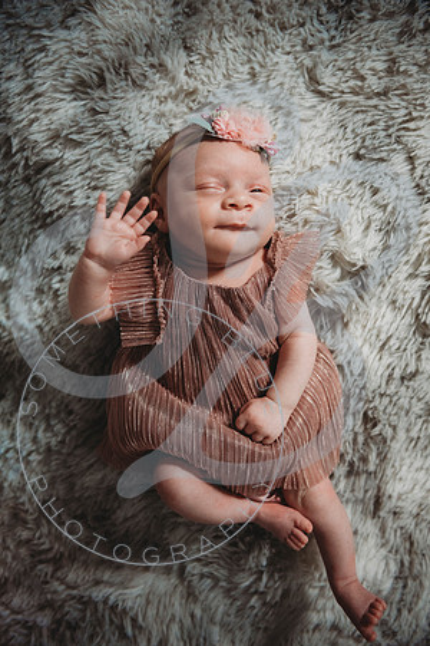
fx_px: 681
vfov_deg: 50.7
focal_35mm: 38
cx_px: 215
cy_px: 323
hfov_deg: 35.1
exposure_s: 1/125
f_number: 2.8
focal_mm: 38
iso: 2000
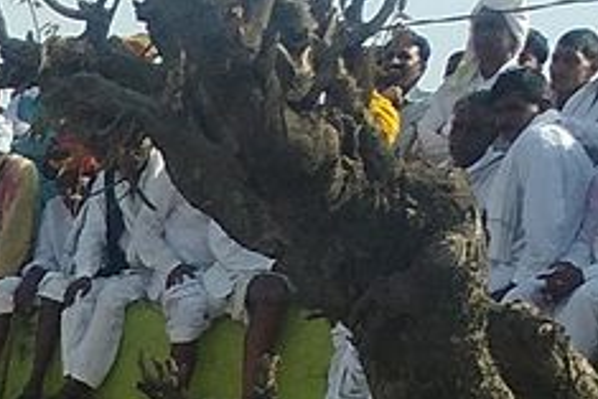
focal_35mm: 181
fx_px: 3008
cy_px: 1333
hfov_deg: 9.9
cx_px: -884
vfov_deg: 6.7
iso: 100
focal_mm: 3.82
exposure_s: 1/977
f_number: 2.2
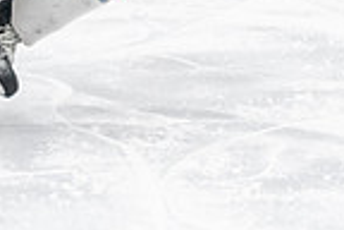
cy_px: -42
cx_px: 217
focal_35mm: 743
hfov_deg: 2.8
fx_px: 7099
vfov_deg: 1.8
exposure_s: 1/800
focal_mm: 85
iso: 3200
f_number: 2.8
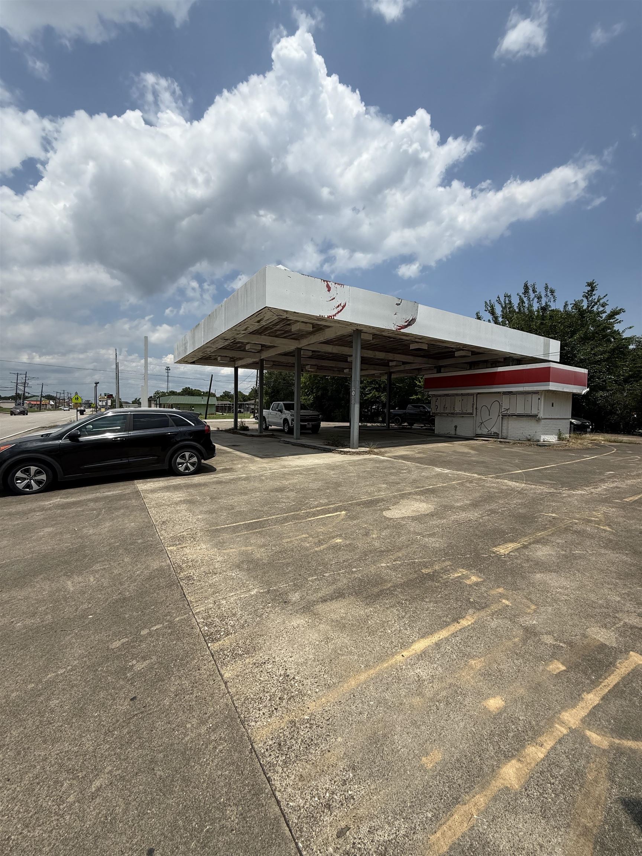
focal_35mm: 14
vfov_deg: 102.1
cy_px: 428
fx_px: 346
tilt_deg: -2.2
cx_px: 321
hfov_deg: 85.7
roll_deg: -0.6
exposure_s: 1/3663
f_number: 2.2
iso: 50
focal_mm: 2.22
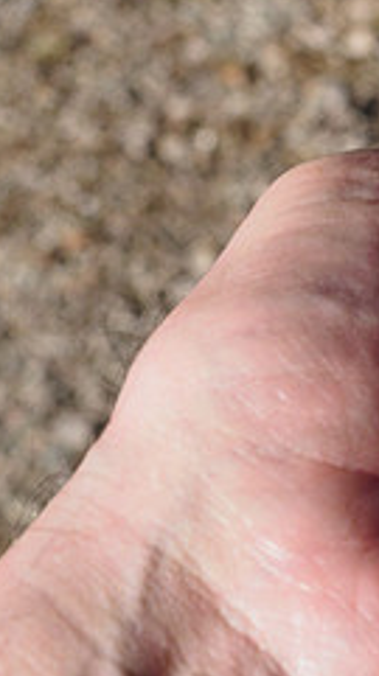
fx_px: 2975
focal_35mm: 166
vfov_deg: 12.9
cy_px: 207
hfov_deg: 7.0
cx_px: 774
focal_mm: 24
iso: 200
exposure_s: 1/640
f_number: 5.6
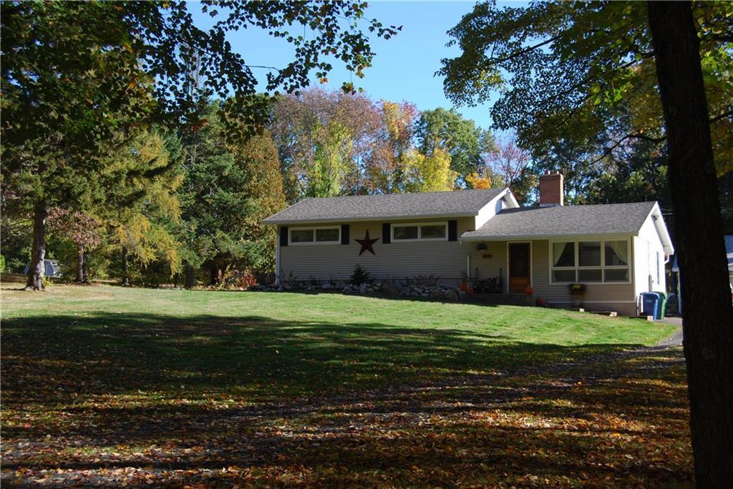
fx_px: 978
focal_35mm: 48
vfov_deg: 28.1
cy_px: 244
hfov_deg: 41.1
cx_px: 366
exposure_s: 1/125
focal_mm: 32
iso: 100
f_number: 5.6
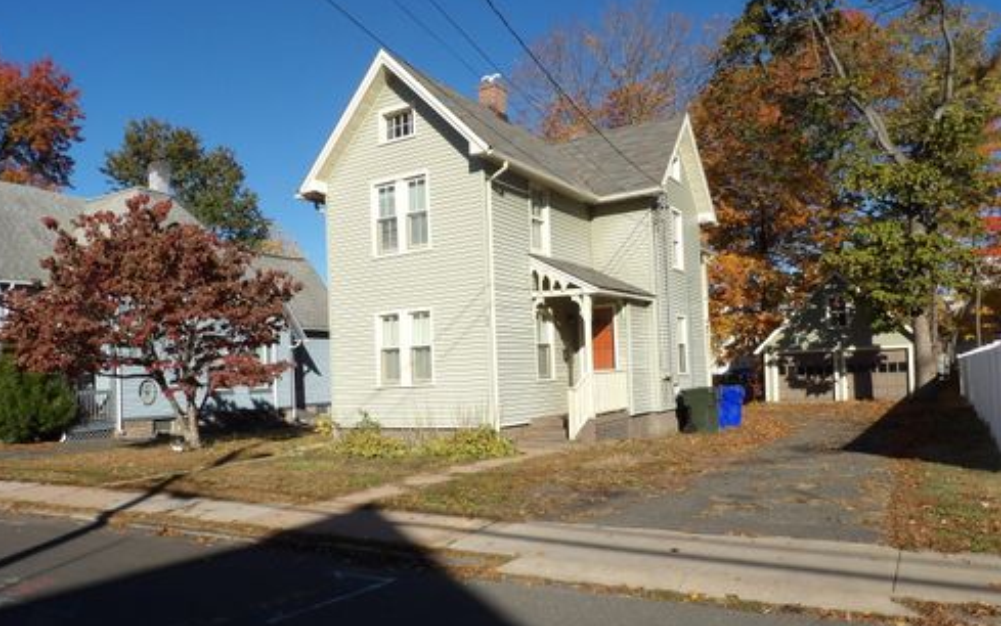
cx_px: 499
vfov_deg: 47.5
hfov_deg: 70.4
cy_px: 363
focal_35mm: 26
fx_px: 710
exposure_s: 1/718
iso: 100
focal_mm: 4.3
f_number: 4.6
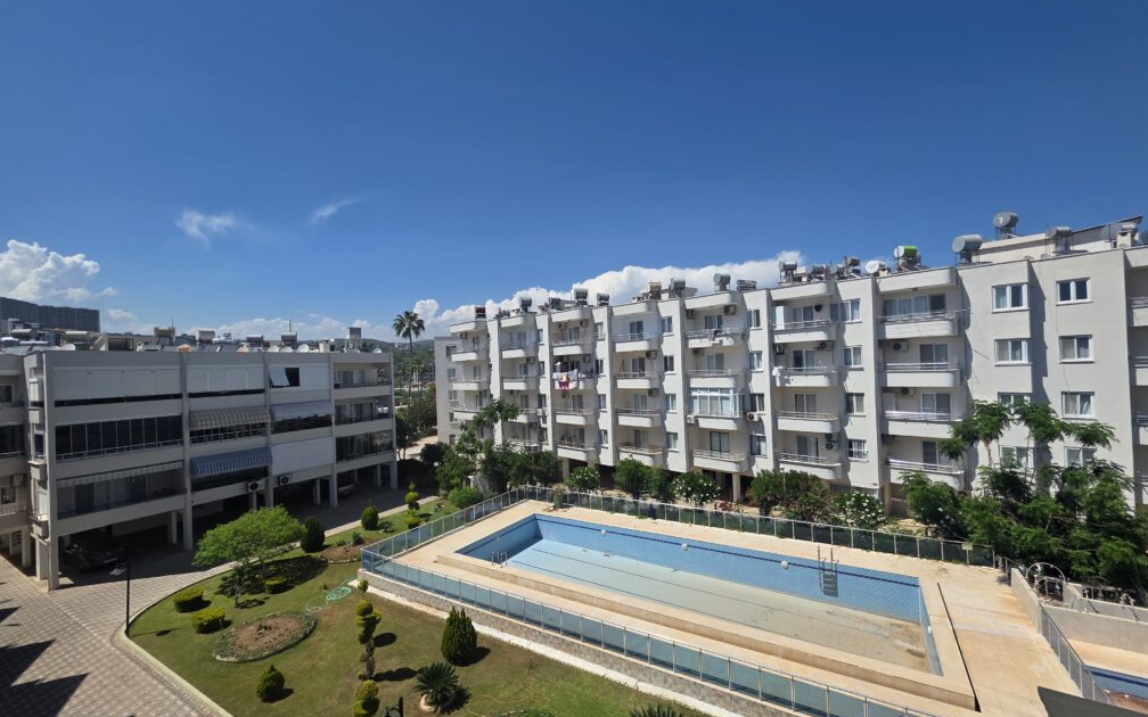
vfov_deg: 78.6
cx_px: 573
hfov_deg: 105.3
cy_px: 360
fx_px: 438
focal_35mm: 14
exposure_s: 1/3727
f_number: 1.9
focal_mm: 2.2
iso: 40
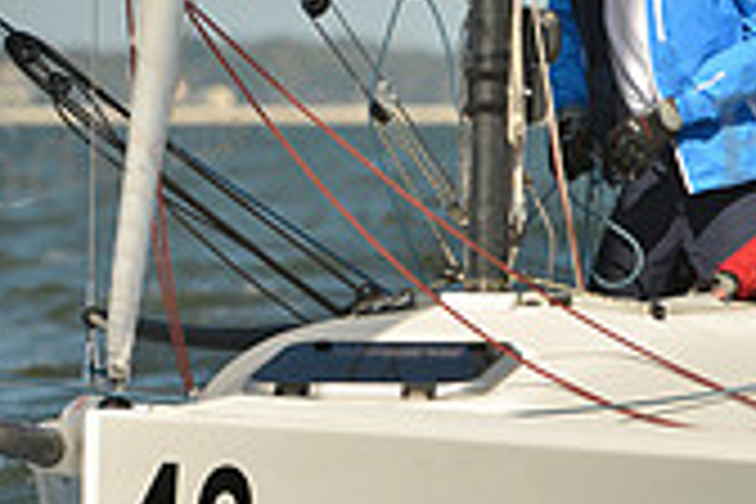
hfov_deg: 2.1
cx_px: 482
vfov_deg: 1.4
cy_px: 367
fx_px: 21061
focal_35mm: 1003
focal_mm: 290
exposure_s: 1/1000
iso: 200
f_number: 7.1
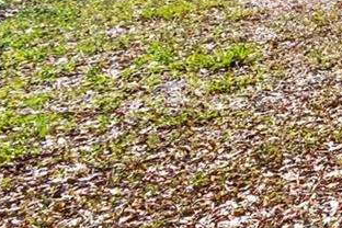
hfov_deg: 16.3
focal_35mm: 77
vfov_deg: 15.5
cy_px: -168
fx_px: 731
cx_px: 761
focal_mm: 10
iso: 800
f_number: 7.1
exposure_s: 1/1000
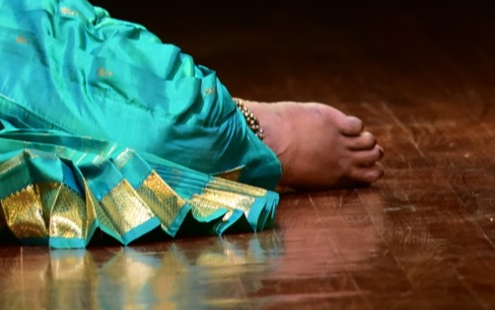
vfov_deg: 1.9
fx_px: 9202
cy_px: -151
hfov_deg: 3.1
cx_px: -242
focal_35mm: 682
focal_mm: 210
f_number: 6.3
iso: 4000
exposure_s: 1/320
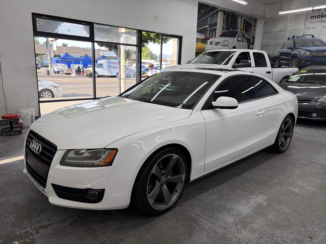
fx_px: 245
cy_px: 122
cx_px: 163
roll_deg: -2.3
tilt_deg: -12.7
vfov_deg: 53.1
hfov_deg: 67.3
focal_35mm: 26
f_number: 1.6
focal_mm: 5.96
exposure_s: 1/120
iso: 40
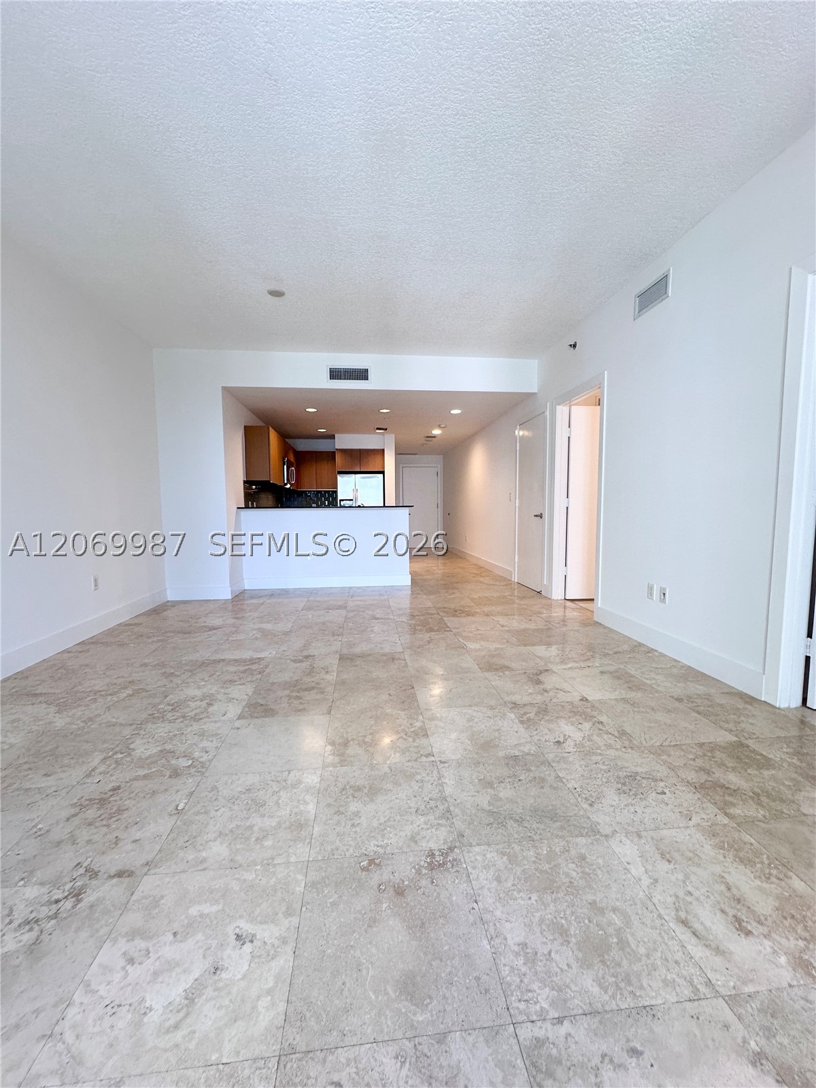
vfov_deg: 102.1
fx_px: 440
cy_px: 544
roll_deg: +0.5
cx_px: 408
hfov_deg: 85.7
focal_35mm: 14
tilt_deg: -3.3
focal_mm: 2.22
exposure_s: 1/120
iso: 160
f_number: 2.2
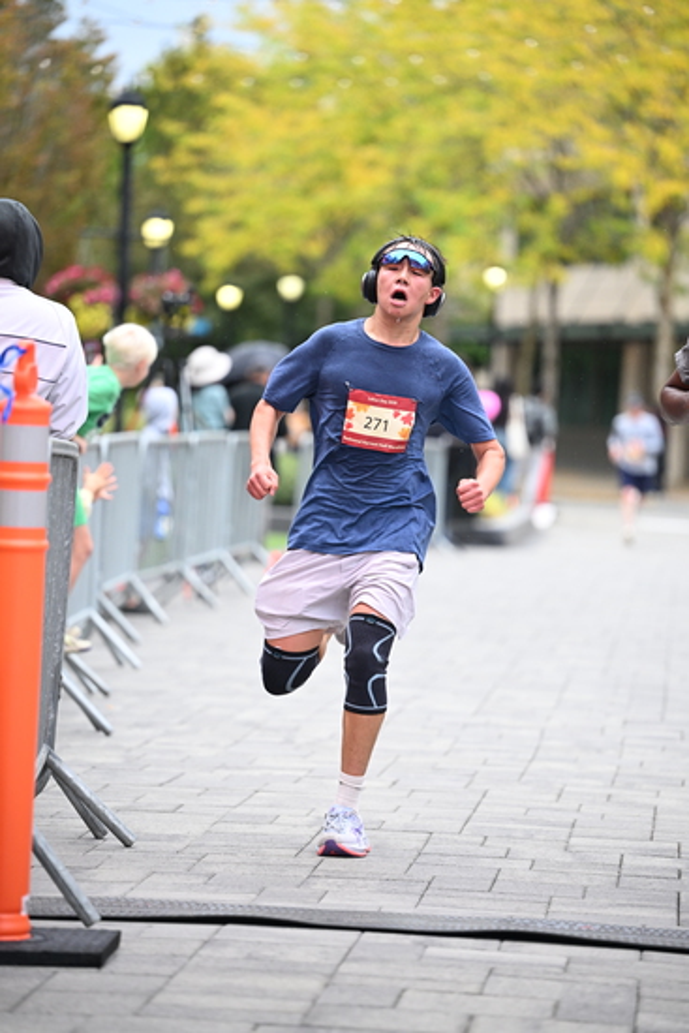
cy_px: 516
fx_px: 4303
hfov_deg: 9.2
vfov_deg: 13.7
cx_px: 344
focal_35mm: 150
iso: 1250
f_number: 2.8
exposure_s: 1/1600
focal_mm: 150
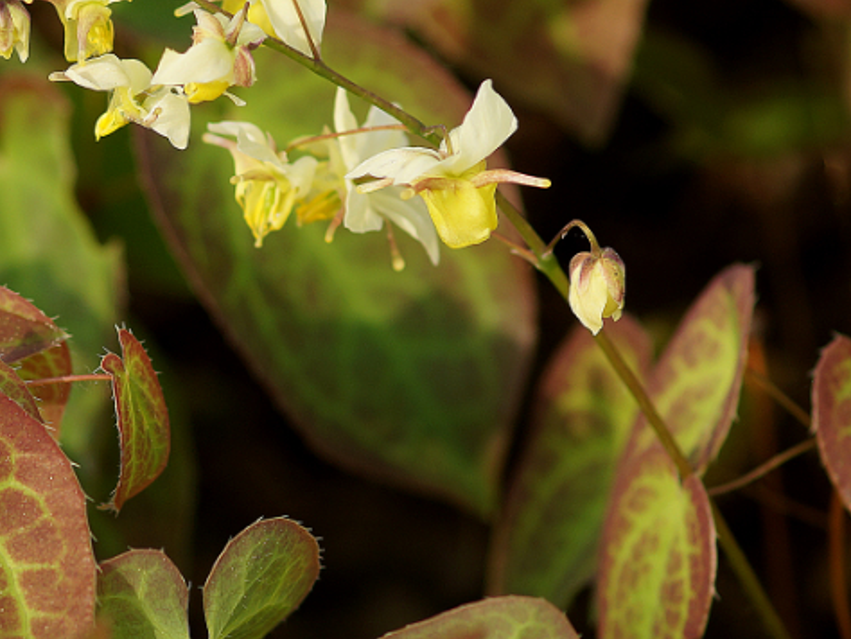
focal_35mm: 365
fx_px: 8978
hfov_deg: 5.4
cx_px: 248
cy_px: 280
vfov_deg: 4.1
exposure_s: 1/200
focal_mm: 100
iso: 100
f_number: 4
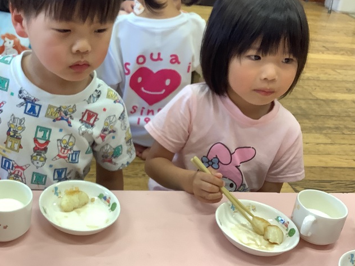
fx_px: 502
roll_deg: -6.5
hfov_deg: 38.1
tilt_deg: -24.9
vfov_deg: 29.4
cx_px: 97
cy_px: 83
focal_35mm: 49
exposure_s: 1/60
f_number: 2.4
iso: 100
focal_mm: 3.3
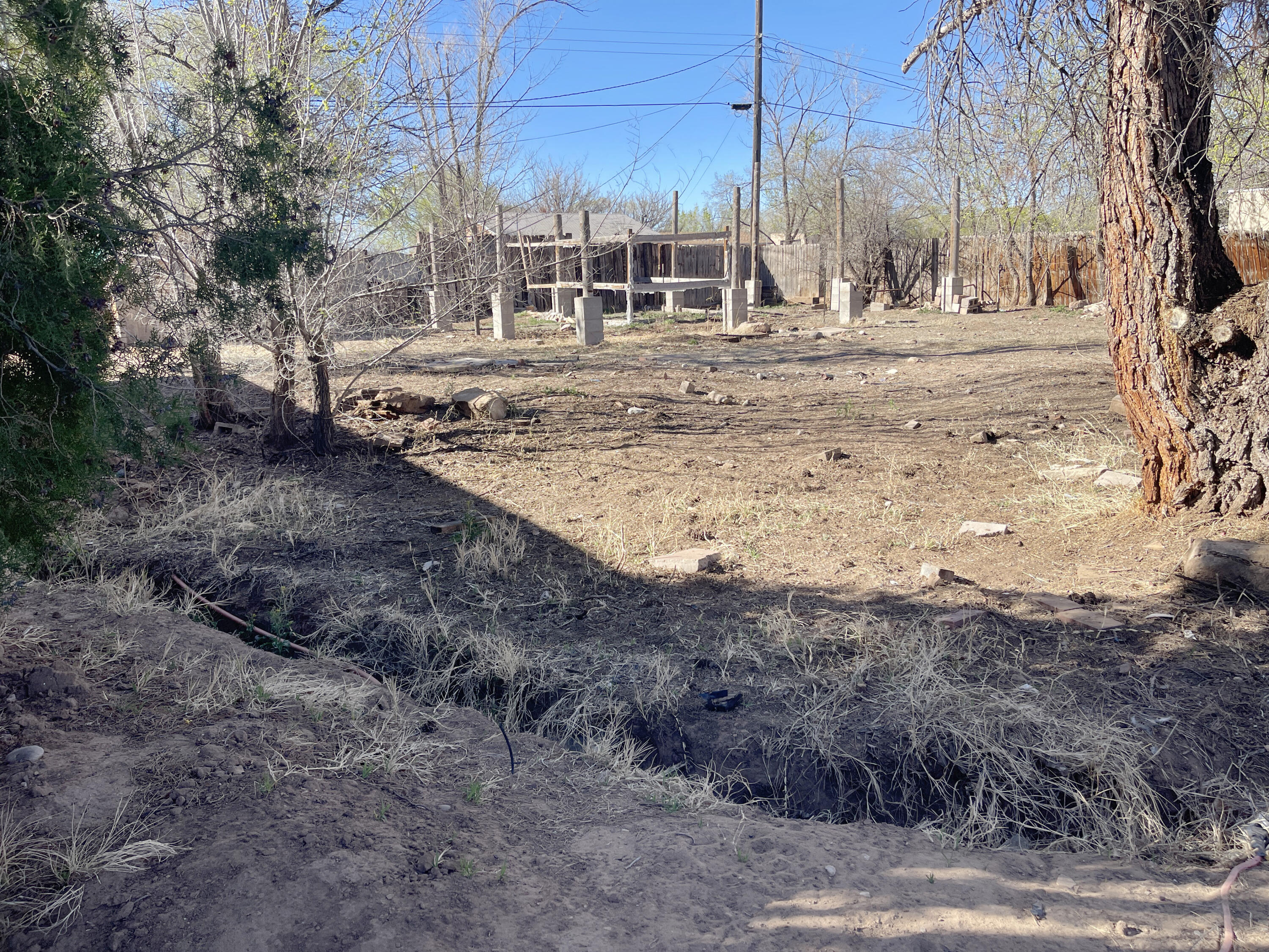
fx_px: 916
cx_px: 634
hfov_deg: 69.4
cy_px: 476
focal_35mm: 25
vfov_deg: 54.9
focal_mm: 5.1
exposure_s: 1/1387
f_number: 1.6
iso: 32
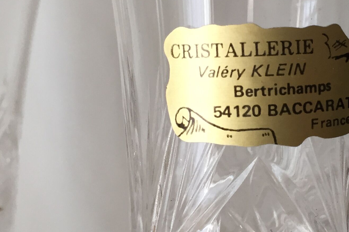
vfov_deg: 18.2
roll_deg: -0.3
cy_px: 122
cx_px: 276
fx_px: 727
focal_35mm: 75
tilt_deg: -2.5
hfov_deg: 26.5
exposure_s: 1/33
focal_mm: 4.15
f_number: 2.2
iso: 40
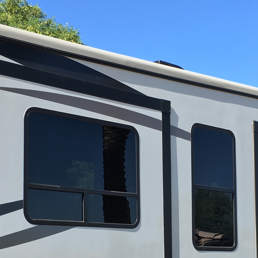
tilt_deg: +6.4
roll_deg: +1.2
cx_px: 185
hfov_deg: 21.5
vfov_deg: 21.4
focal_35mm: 80
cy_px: 200
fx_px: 675
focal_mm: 4.15
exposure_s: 1/864
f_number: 2.2
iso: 25
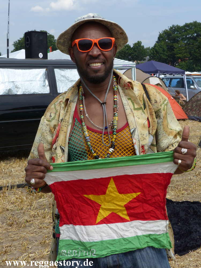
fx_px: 403
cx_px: 100
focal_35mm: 52
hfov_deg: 28.0
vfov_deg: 36.8
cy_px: 134
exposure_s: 1/1000
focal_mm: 9.4
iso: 100
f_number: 4
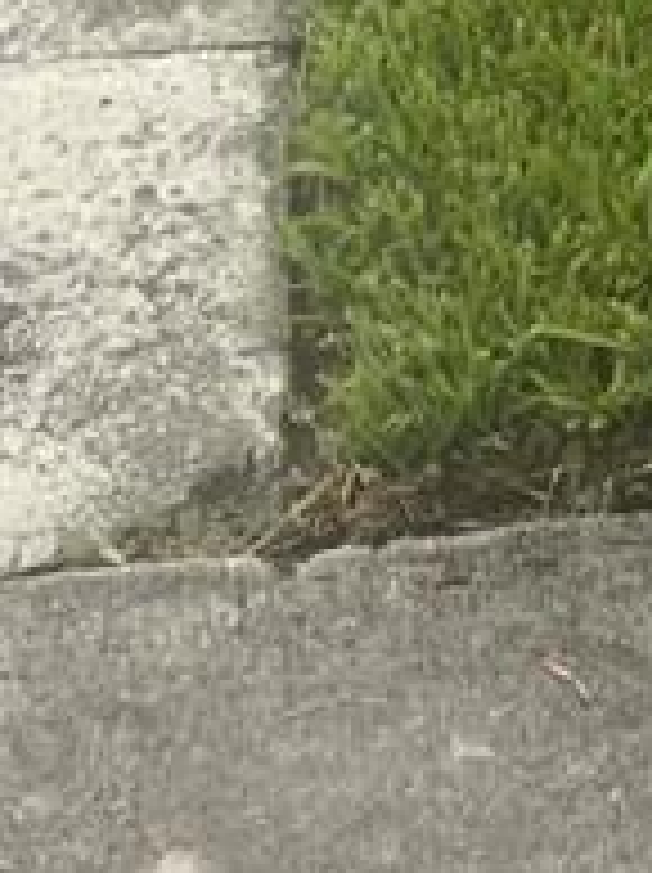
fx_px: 4052
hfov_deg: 8.9
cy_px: -1228
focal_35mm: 161
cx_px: 1007
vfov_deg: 10.5
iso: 50
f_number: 1.5
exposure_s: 1/2695
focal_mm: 5.7
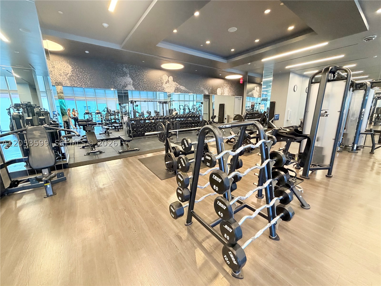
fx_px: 154
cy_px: 143
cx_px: 190
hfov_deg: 102.1
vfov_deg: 85.7
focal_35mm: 14
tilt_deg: -12.6
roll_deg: +0.1
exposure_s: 1/60
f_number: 2.2
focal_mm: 2.22
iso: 400
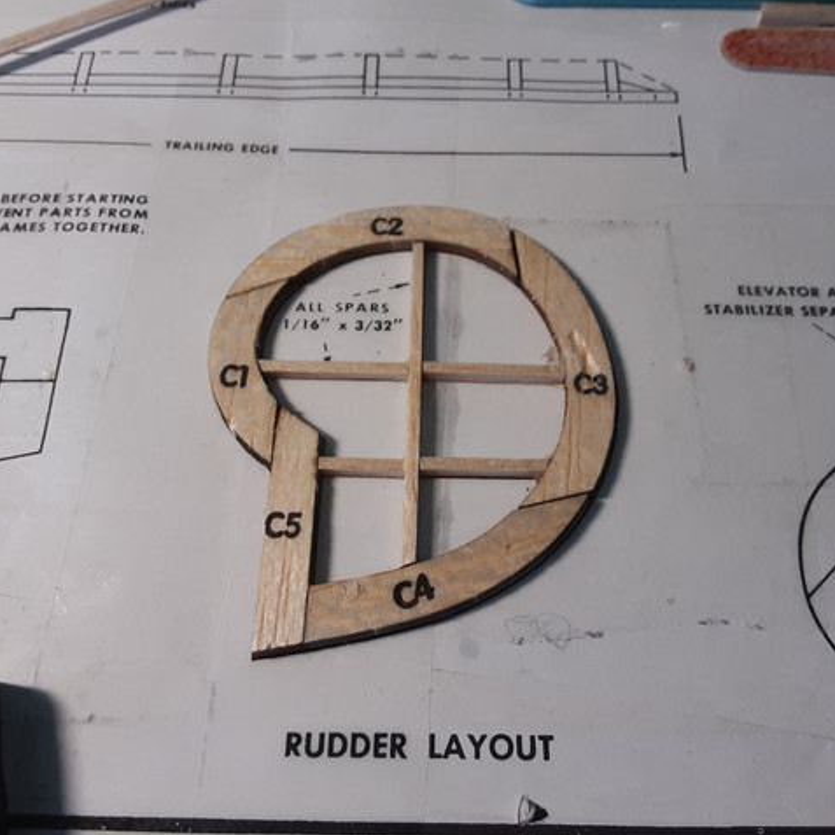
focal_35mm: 32
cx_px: 431
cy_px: 417
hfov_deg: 51.1
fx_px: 873
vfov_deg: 51.1
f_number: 1.9
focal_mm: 2.91
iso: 80
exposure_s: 1/40
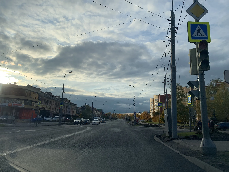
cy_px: 86
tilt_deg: +12.6
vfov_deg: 53.1
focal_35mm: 26
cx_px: 114
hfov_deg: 67.3
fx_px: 172
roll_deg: -1.5
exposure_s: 1/2681
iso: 25
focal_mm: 4.25
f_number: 1.8
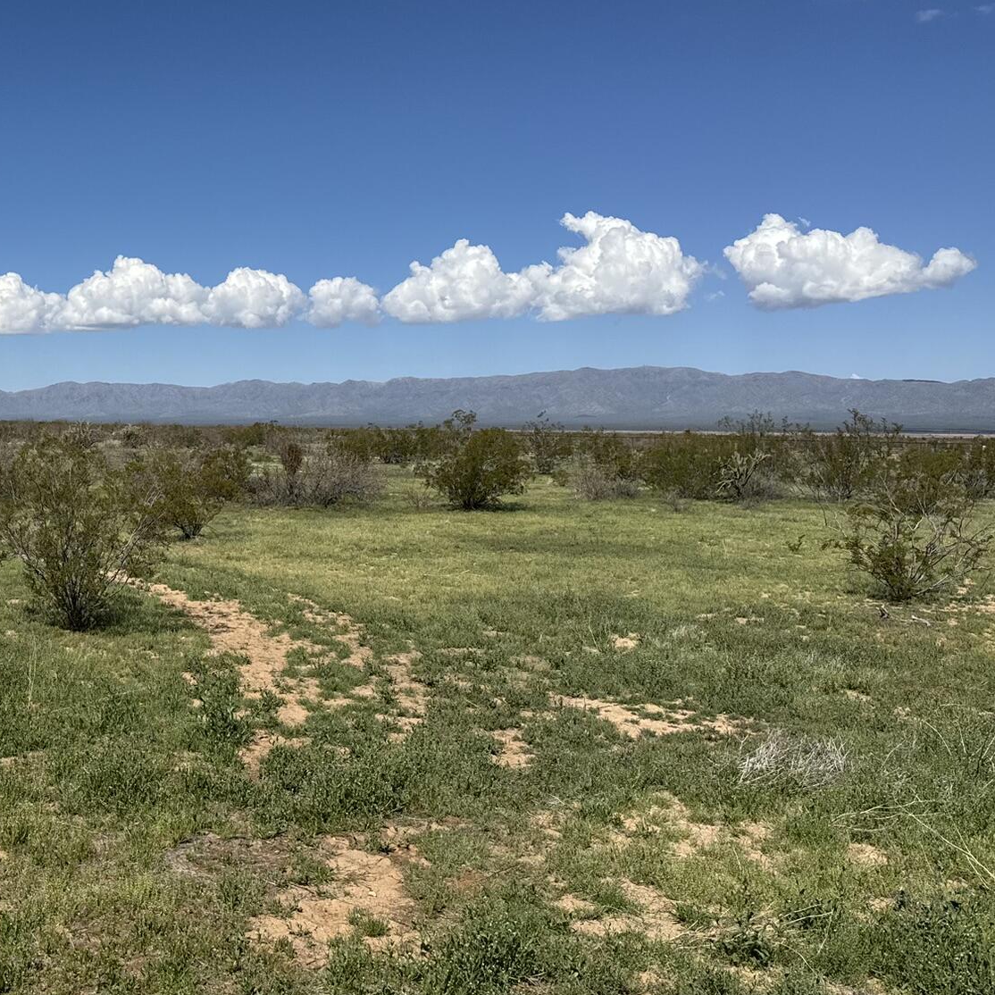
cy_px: 442
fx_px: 1268
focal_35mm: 39
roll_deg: -0.5
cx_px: 145
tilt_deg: -2.2
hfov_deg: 40.3
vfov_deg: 42.8
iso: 80
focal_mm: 6.86
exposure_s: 1/9009
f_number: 1.78
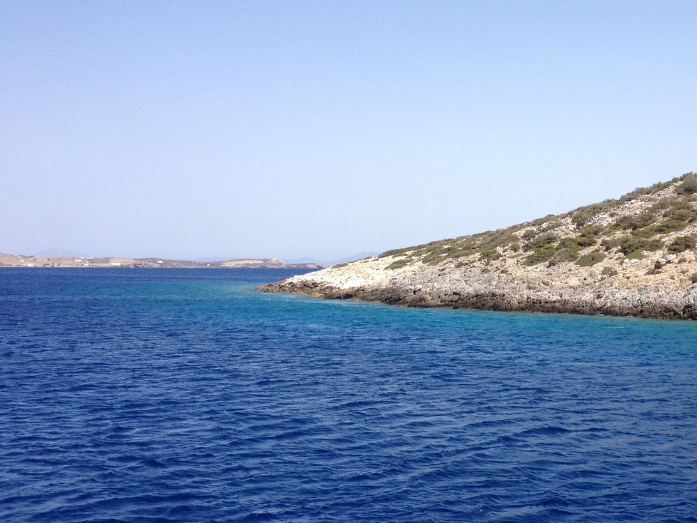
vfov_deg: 26.1
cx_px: 551
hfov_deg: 33.4
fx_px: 1128
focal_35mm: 56
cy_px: 257
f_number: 2.4
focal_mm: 4.28
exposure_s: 1/1493
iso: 50
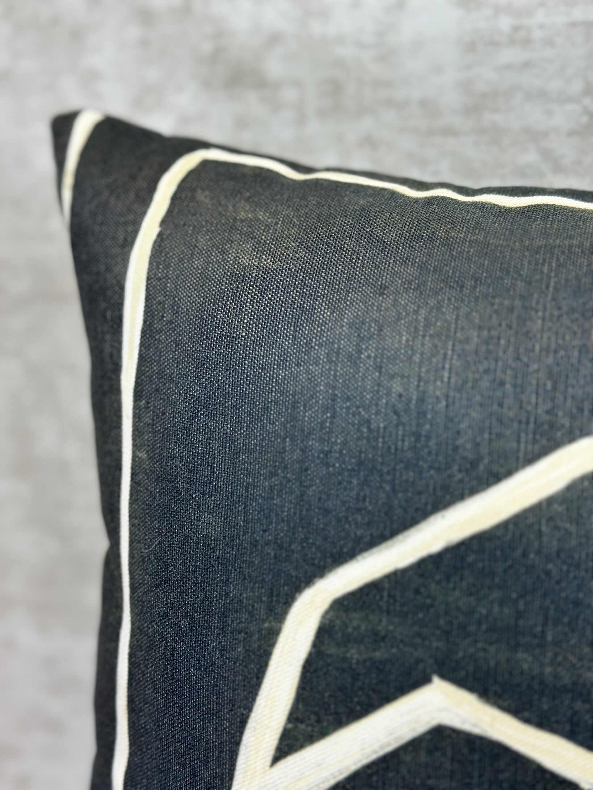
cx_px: 296
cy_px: 395
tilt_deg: -15.3
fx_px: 1096
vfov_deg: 39.7
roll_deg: +1.1
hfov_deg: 30.3
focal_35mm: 48
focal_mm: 6.86
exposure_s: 1/120
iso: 125
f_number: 1.78
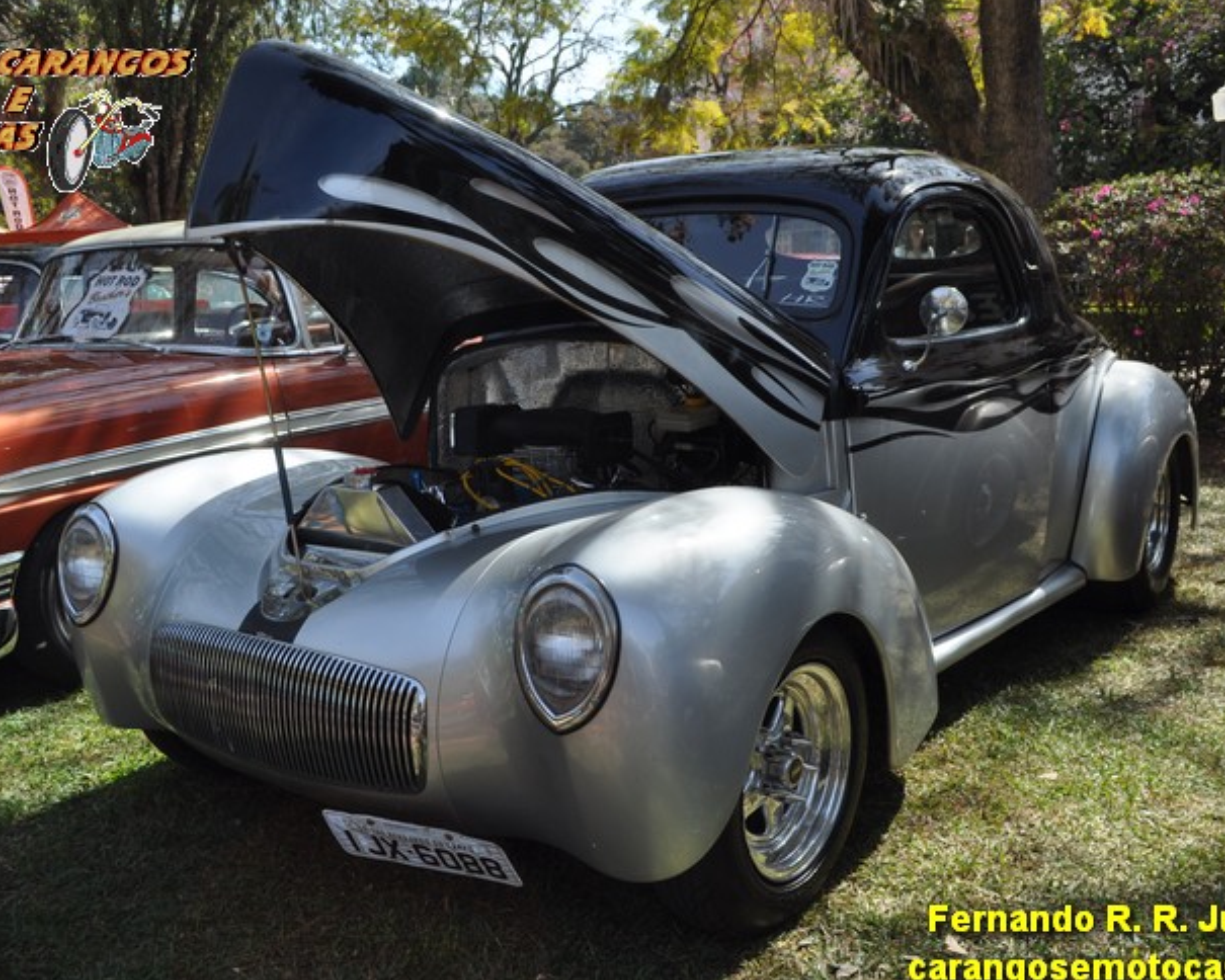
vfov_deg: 42.2
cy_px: 498
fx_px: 1269
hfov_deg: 51.5
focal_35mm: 35
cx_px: 588
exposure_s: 1/250
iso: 200
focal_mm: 20
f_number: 8
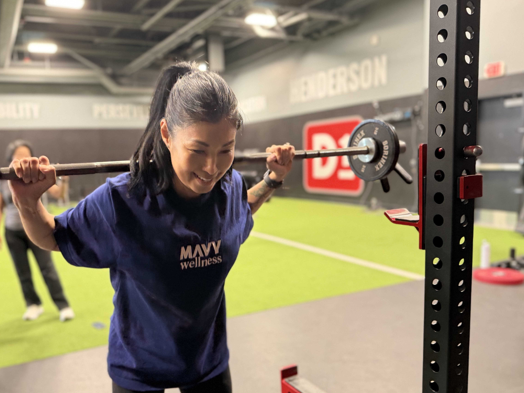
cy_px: 224
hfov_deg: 59.6
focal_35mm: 30
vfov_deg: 46.7
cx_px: 215
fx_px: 454
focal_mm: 6.76
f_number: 1.78
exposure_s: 1/60
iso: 400
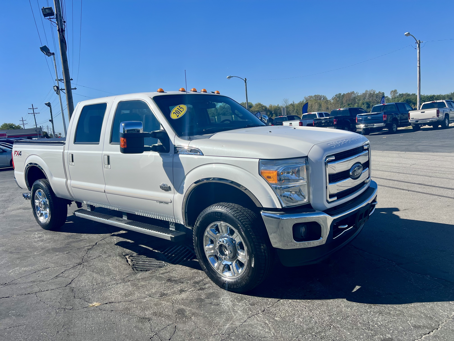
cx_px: 227
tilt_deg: -6.7
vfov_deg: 53.1
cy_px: 170
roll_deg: +4.9
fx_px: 341
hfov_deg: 67.3
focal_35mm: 26
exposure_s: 1/6211
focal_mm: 5.7
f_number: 1.5
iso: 50
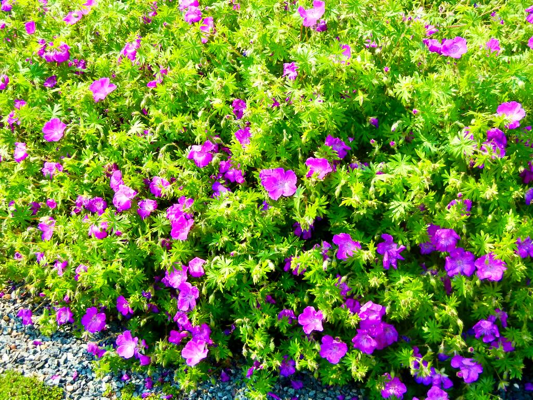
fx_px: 909
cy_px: 200
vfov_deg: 24.8
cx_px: 266
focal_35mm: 59
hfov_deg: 32.7
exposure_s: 1/344
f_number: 4
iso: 160
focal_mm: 10.6
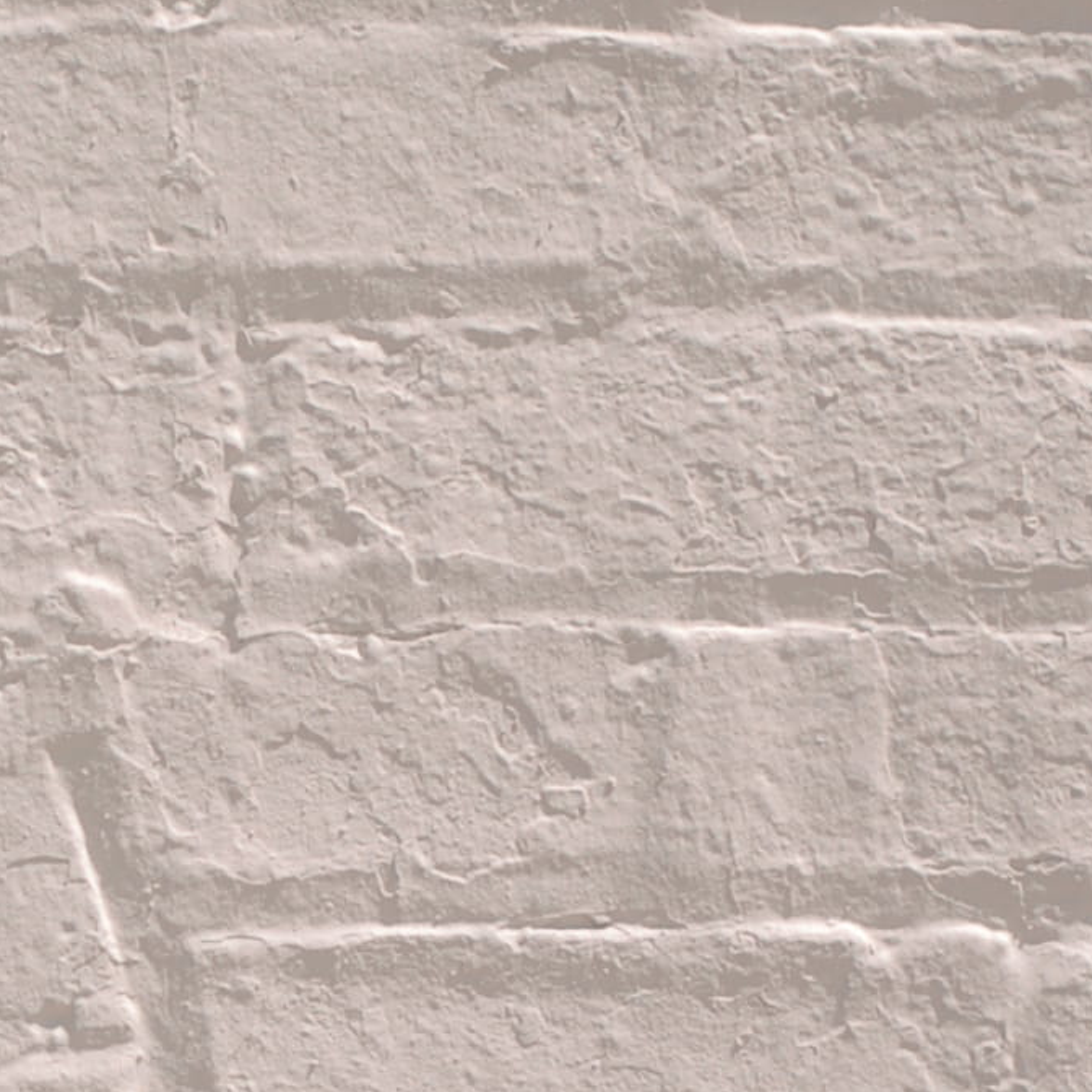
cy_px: 1450
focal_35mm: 285
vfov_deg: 6.1
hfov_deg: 6.0
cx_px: -1254
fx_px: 10172
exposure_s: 1/4000
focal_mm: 50
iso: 200
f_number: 3.5
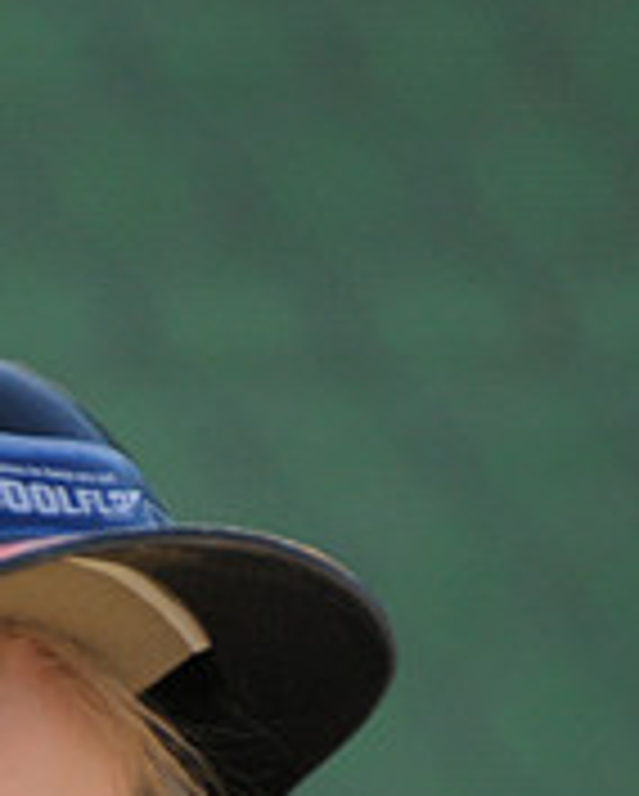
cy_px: 1192
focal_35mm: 1655
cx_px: -34
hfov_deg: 0.9
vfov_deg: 1.2
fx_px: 39057
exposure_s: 1/2000
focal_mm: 360
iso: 640
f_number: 4
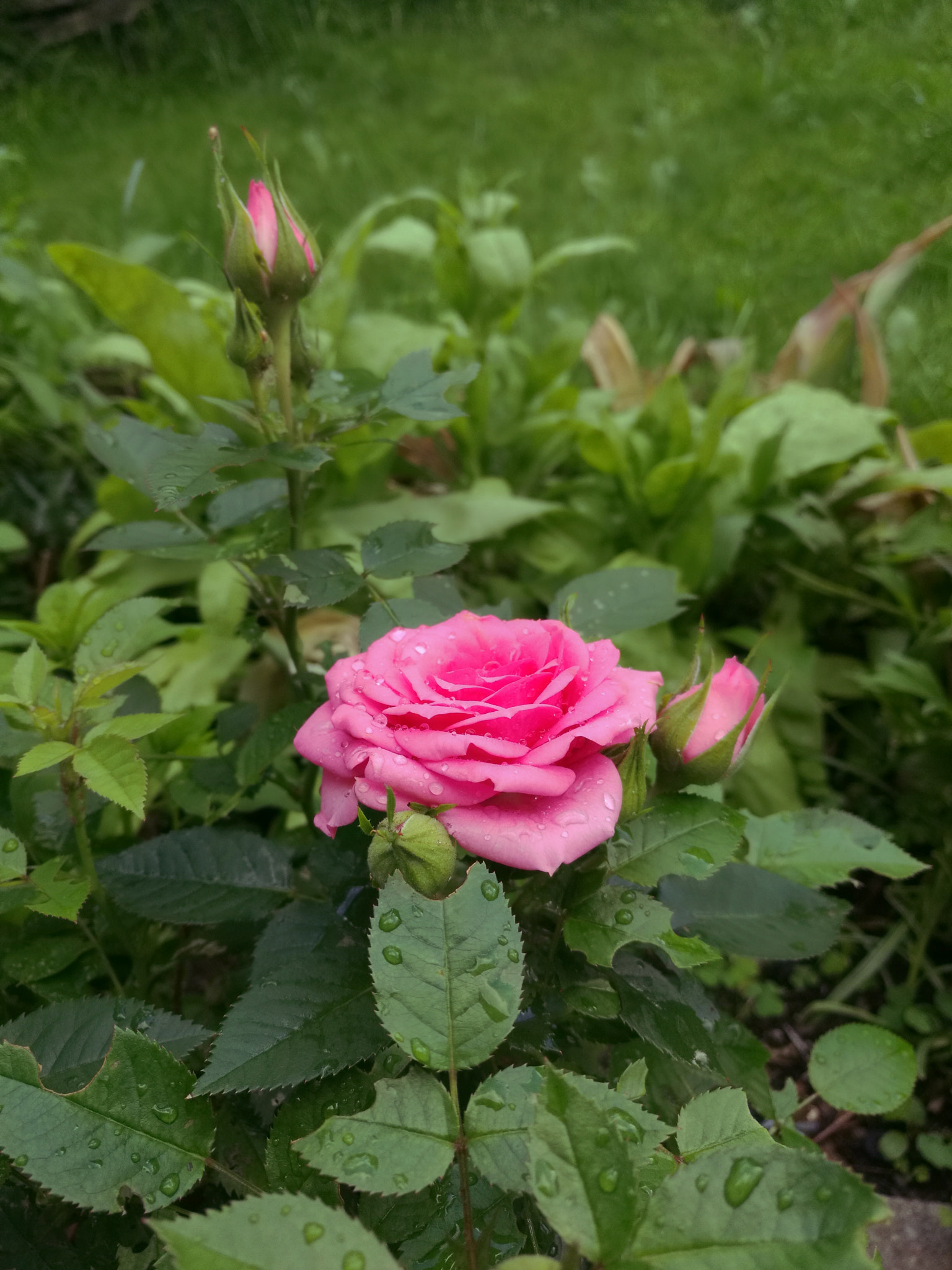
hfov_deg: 51.4
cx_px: 476
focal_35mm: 27
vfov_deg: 65.3
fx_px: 990
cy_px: 635
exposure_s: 1/109
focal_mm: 4.04
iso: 50
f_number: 2
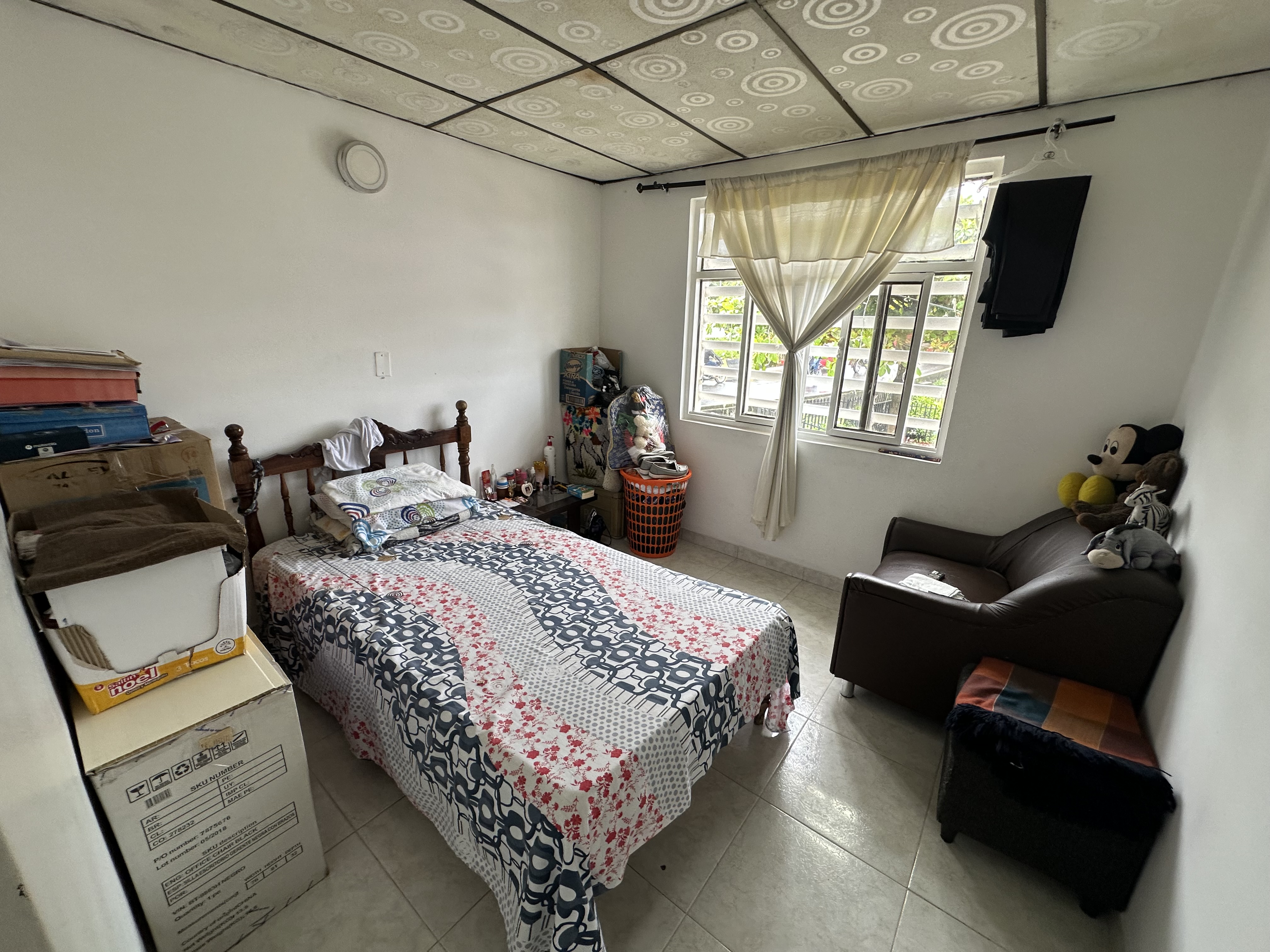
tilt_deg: -16.7
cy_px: 476
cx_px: 635
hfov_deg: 102.1
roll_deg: +0.1
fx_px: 514
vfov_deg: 85.7
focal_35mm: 14
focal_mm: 2.22
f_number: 2.2
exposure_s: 1/99
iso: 80
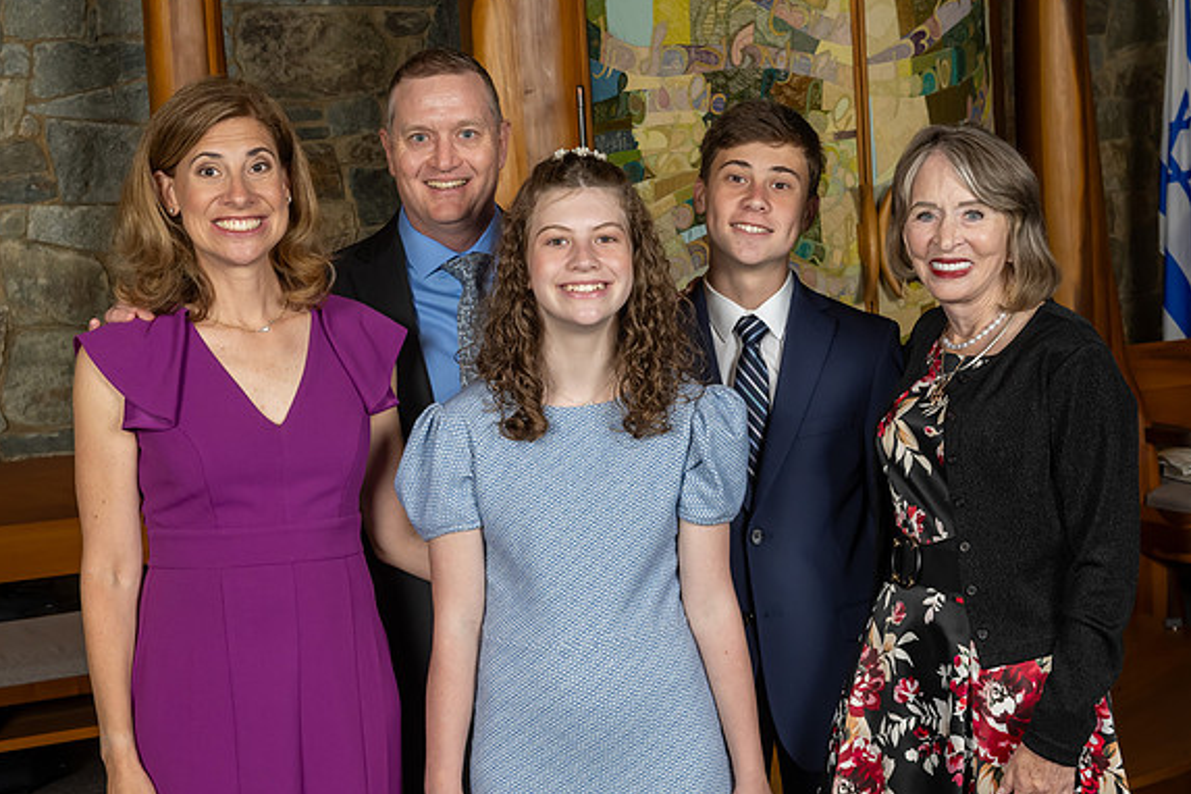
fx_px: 2117
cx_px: 566
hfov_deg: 31.4
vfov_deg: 21.2
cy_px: 401
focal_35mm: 64
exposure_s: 1/200
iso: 640
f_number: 8
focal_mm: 38
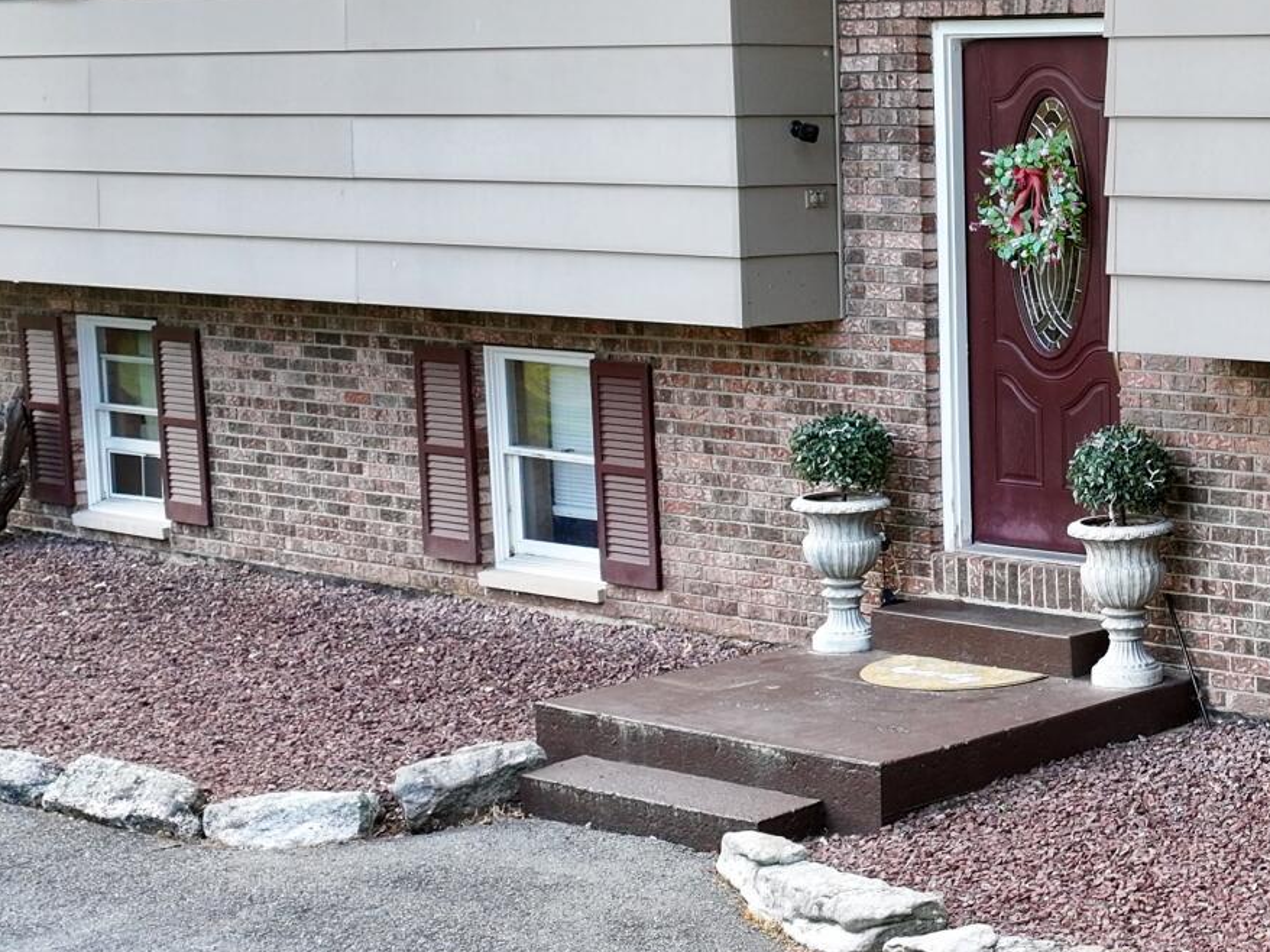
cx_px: 1309
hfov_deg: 22.8
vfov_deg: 18.0
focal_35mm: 82
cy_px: 577
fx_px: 3008
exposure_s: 1/80
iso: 100
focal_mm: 12.29
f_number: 2.8
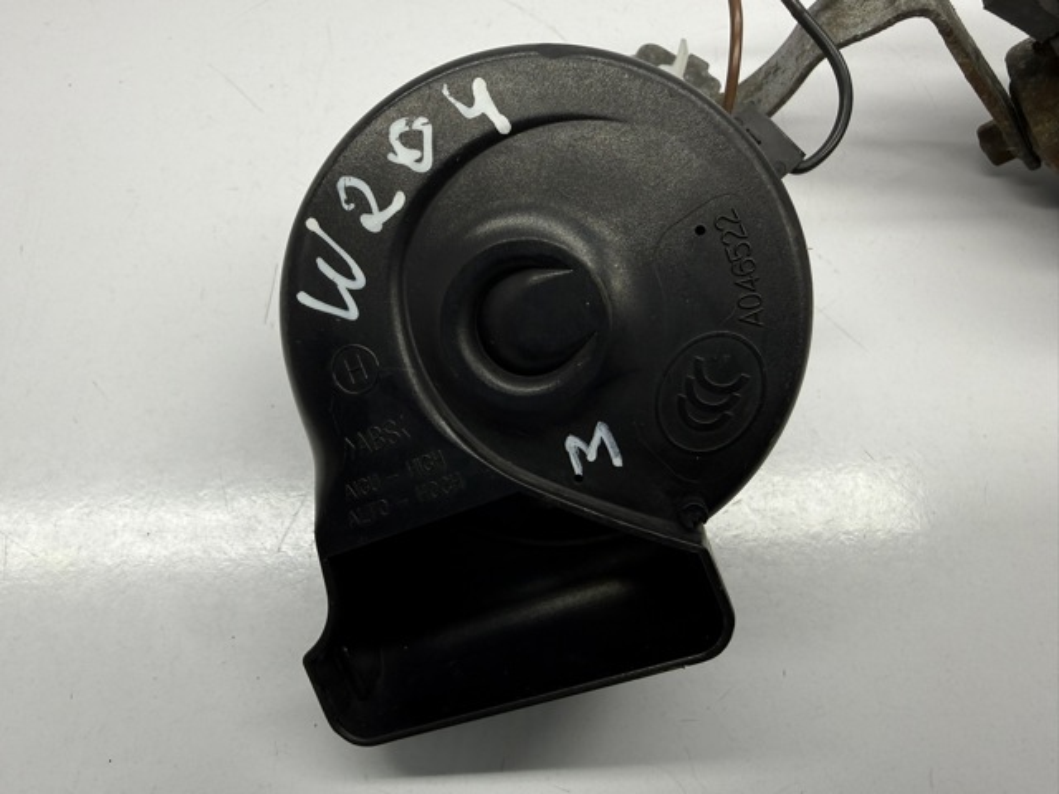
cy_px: 397
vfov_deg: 56.8
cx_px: 530
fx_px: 734
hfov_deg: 71.6
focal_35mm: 24
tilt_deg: -64.4
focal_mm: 2.22
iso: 40
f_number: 2.2
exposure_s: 1/395
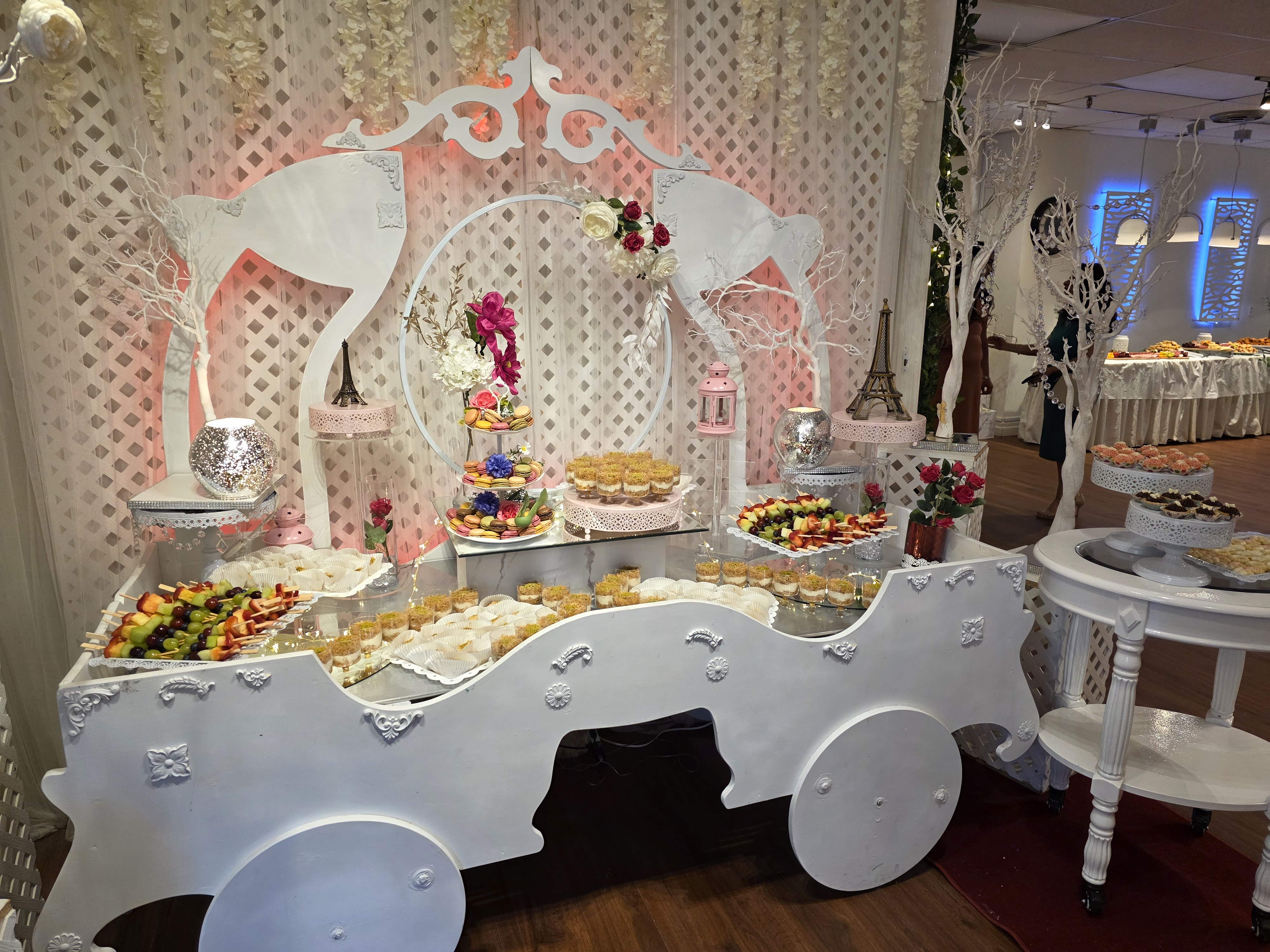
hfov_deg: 73.9
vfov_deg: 58.9
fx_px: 844
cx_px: 635
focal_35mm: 23
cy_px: 476
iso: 160
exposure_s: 1/120
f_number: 1.7
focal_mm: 6.3
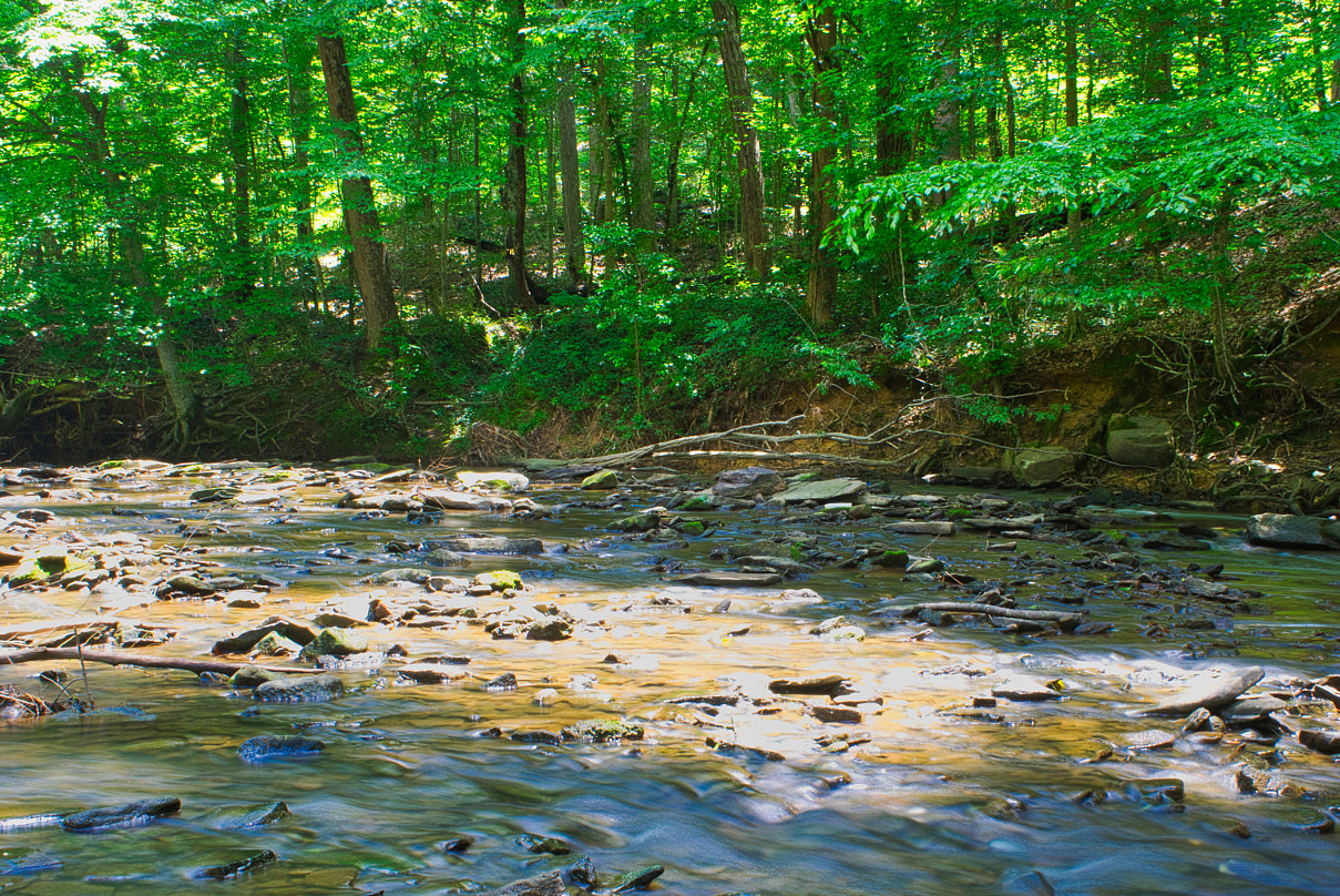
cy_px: 541
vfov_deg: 29.8
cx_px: 778
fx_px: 1676
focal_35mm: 45
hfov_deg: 43.4
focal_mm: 34
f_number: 25
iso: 50
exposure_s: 1.6
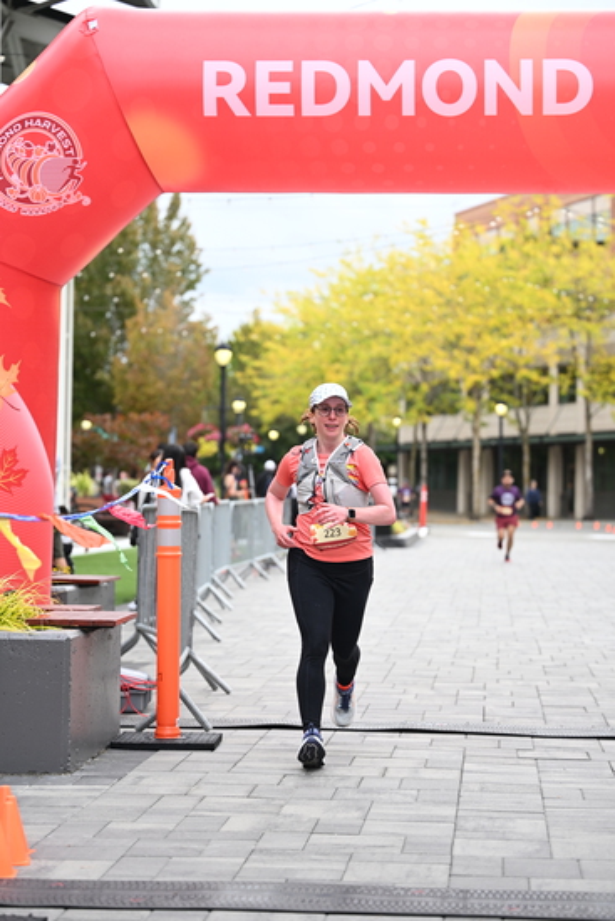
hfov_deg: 17.5
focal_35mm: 78
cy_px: 460
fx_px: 1997
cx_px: 308
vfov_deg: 26.0
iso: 640
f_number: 2.8
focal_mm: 78
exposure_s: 1/2000
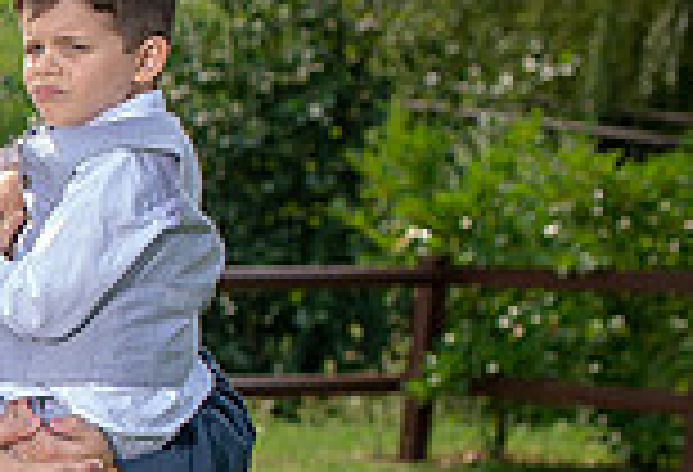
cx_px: -867
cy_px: 569
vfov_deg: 8.7
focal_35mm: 159
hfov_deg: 11.1
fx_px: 3082
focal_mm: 35
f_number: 2.8
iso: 160
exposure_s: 1/1250
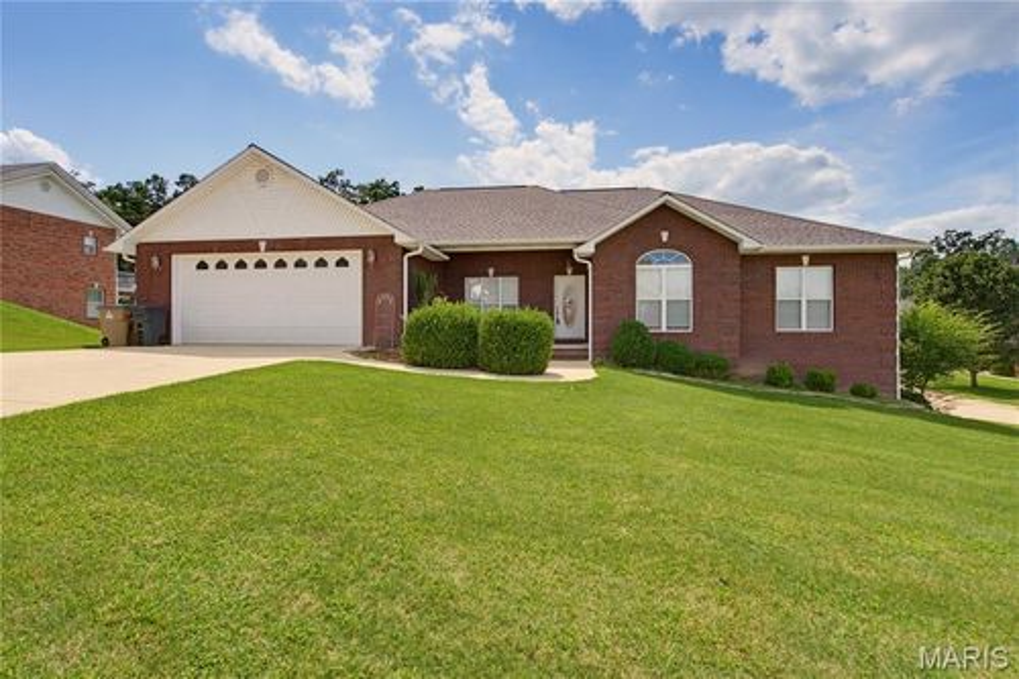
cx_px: 510
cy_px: 340
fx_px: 453
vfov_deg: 73.7
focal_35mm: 16
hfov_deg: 96.8
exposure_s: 1/500
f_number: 6.3
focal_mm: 16
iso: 250
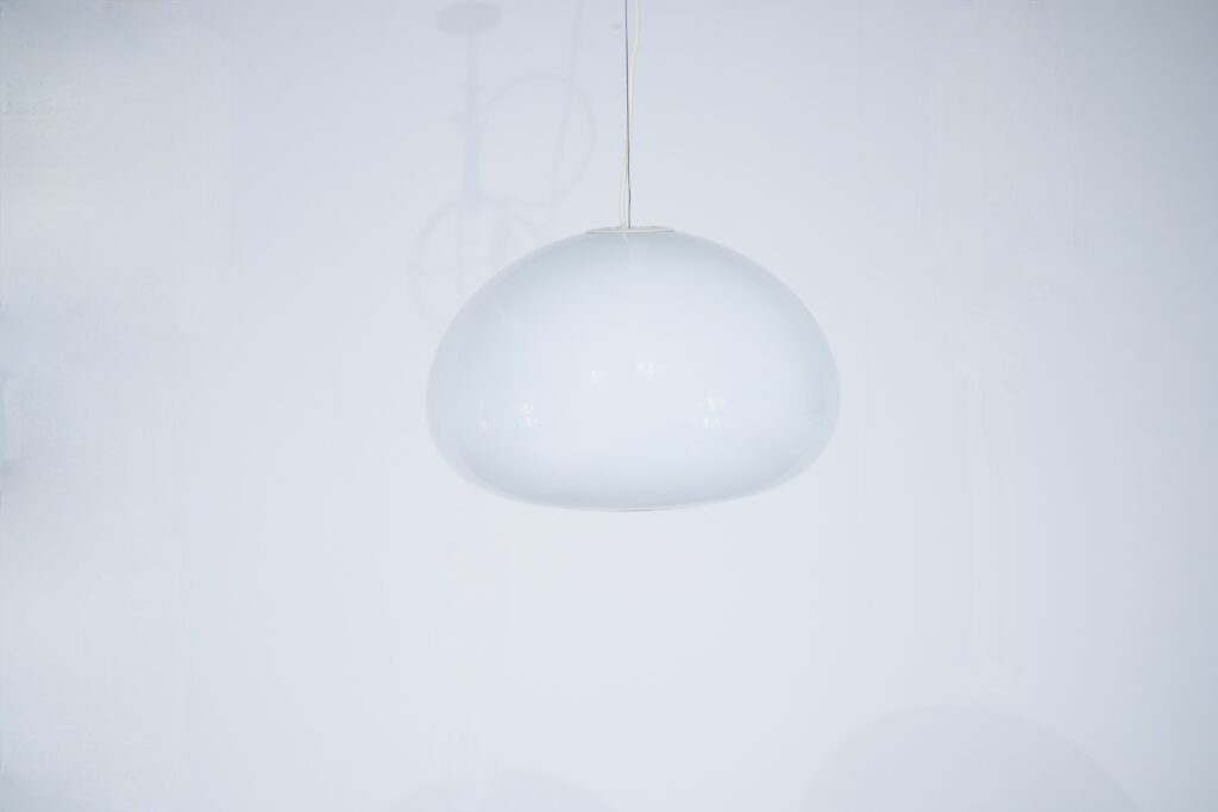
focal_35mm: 53
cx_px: 609
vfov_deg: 25.5
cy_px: 406
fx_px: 1793
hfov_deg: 37.5
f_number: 1.6
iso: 320
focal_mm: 35
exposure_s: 1/400
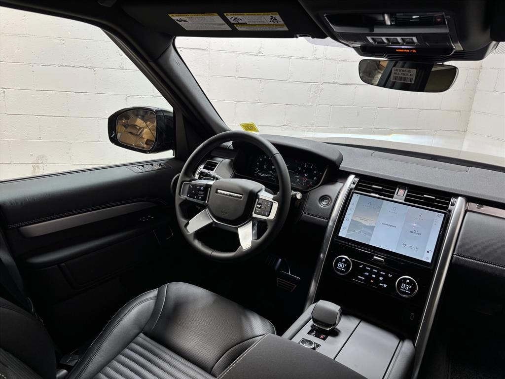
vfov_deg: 53.1
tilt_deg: -20.9
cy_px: 190
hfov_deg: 67.3
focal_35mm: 26
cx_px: 252
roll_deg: -2.2
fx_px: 379
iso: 50
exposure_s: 1/98
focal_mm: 5.96
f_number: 1.6
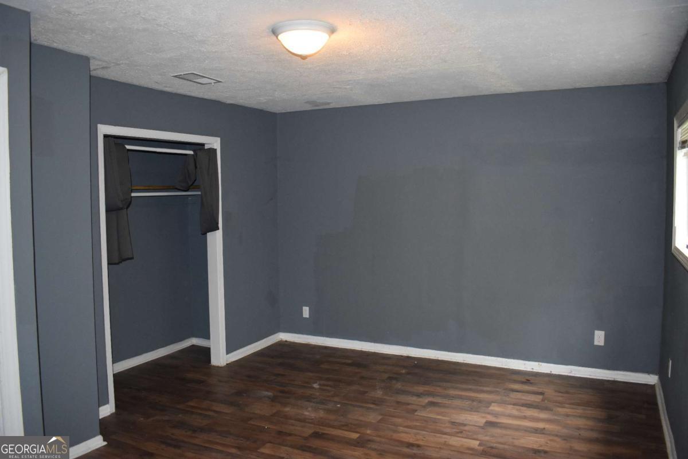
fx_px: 516
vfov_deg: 47.9
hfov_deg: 67.4
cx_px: 344
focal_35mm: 27
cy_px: 230
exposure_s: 1/125
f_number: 3.5
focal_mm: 18
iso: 1400
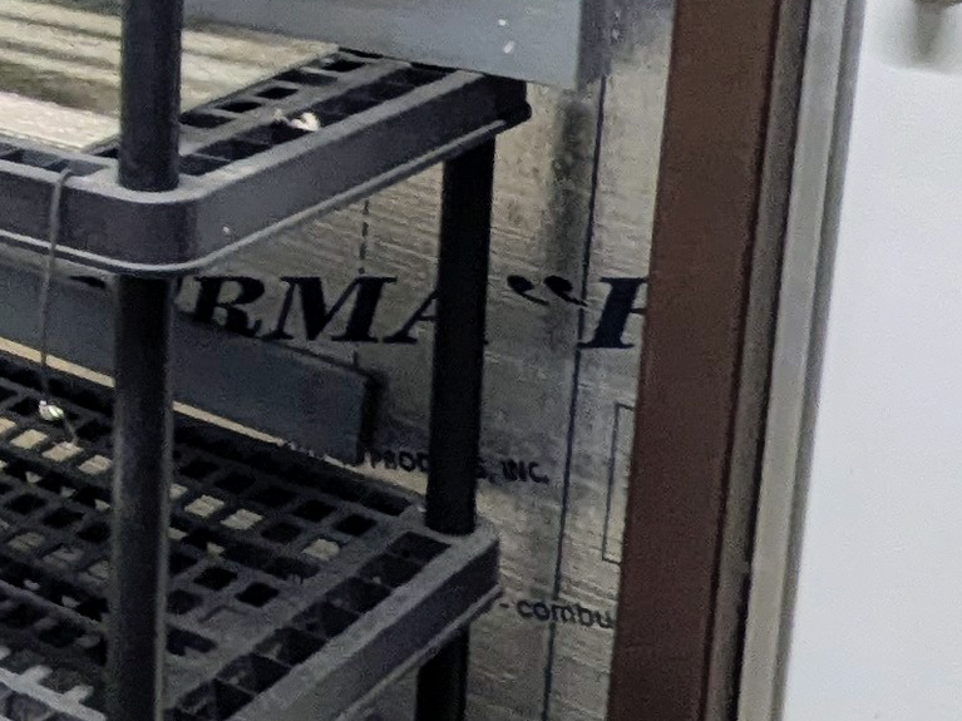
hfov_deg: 22.4
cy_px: -100
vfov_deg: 19.2
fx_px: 2028
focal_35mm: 73
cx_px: -441
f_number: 2.2
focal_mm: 1.85
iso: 97
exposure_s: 1/60
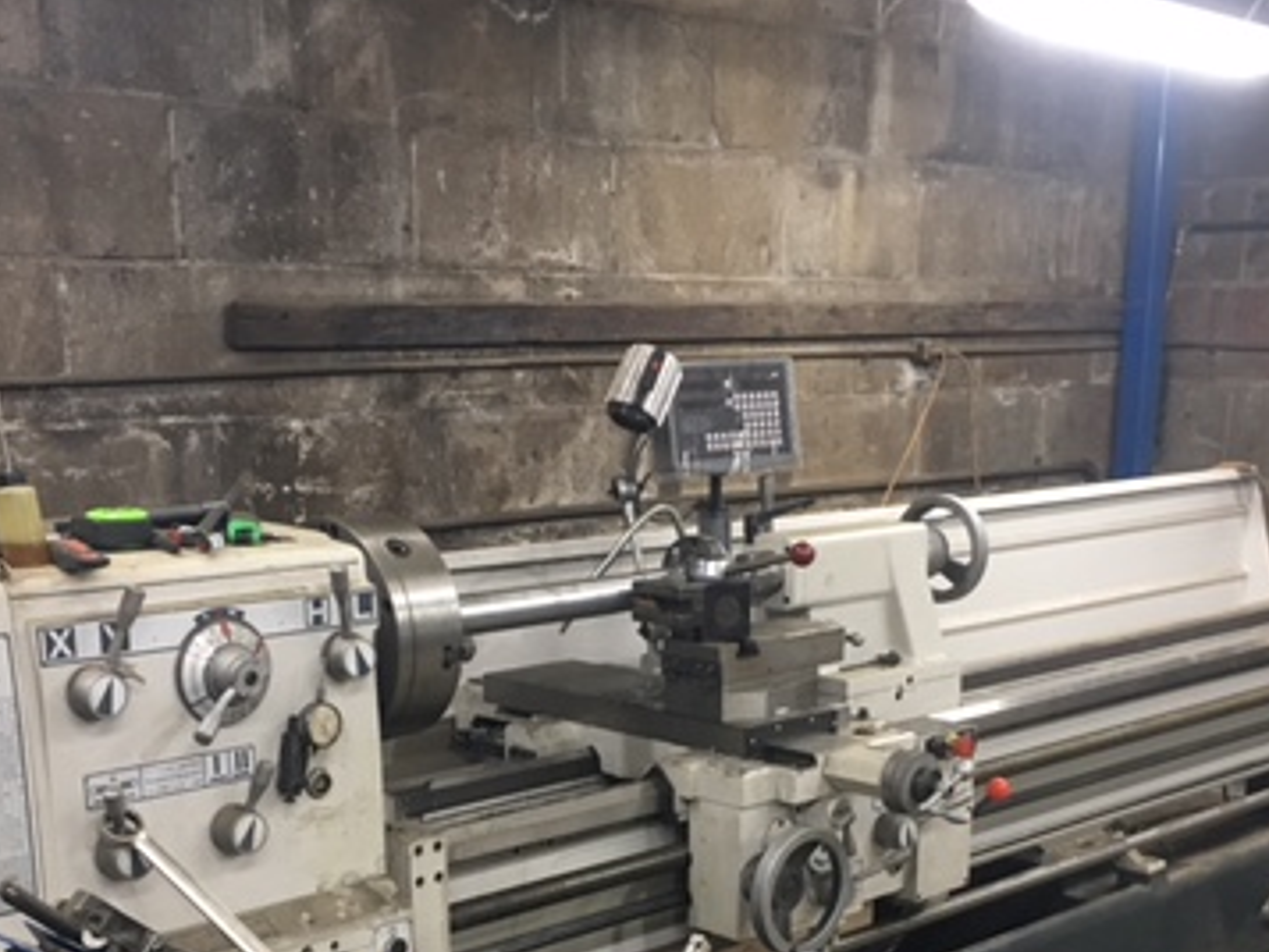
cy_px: 835
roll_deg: +0.0
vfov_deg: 27.2
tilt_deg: -13.6
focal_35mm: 52
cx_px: 654
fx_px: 1907
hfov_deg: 36.8
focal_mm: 4.15
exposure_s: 1/30
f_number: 2.2
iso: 125
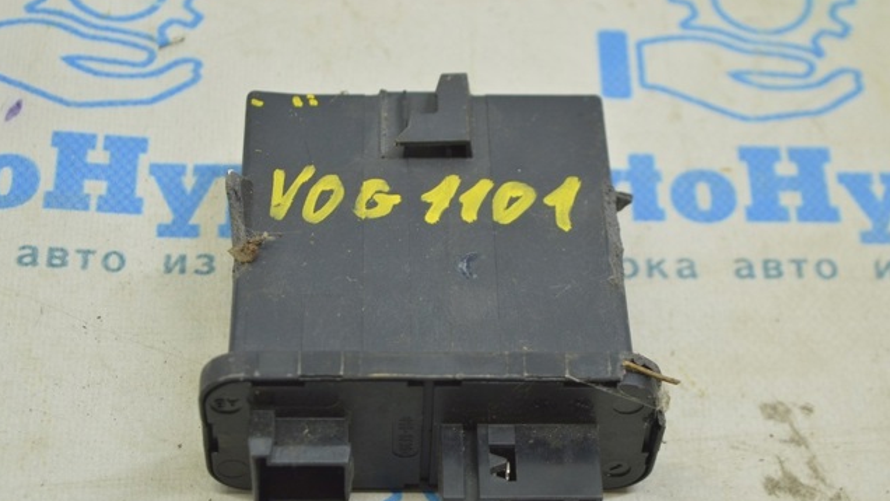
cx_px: 444
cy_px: 290
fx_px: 1865
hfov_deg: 26.8
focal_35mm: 79
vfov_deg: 15.3
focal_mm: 50
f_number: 5.6
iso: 400
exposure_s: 1/20
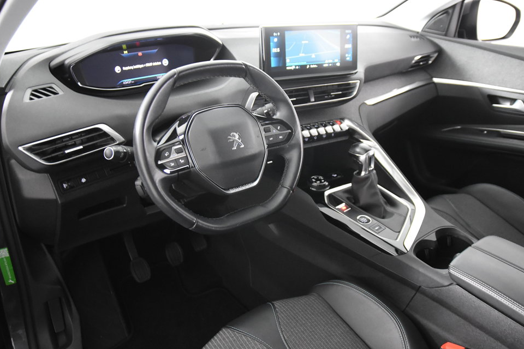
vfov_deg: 41.1
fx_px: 466
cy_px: 172
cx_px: 263
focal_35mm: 32
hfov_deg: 58.7
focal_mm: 20
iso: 3600
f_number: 2.8
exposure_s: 1/30
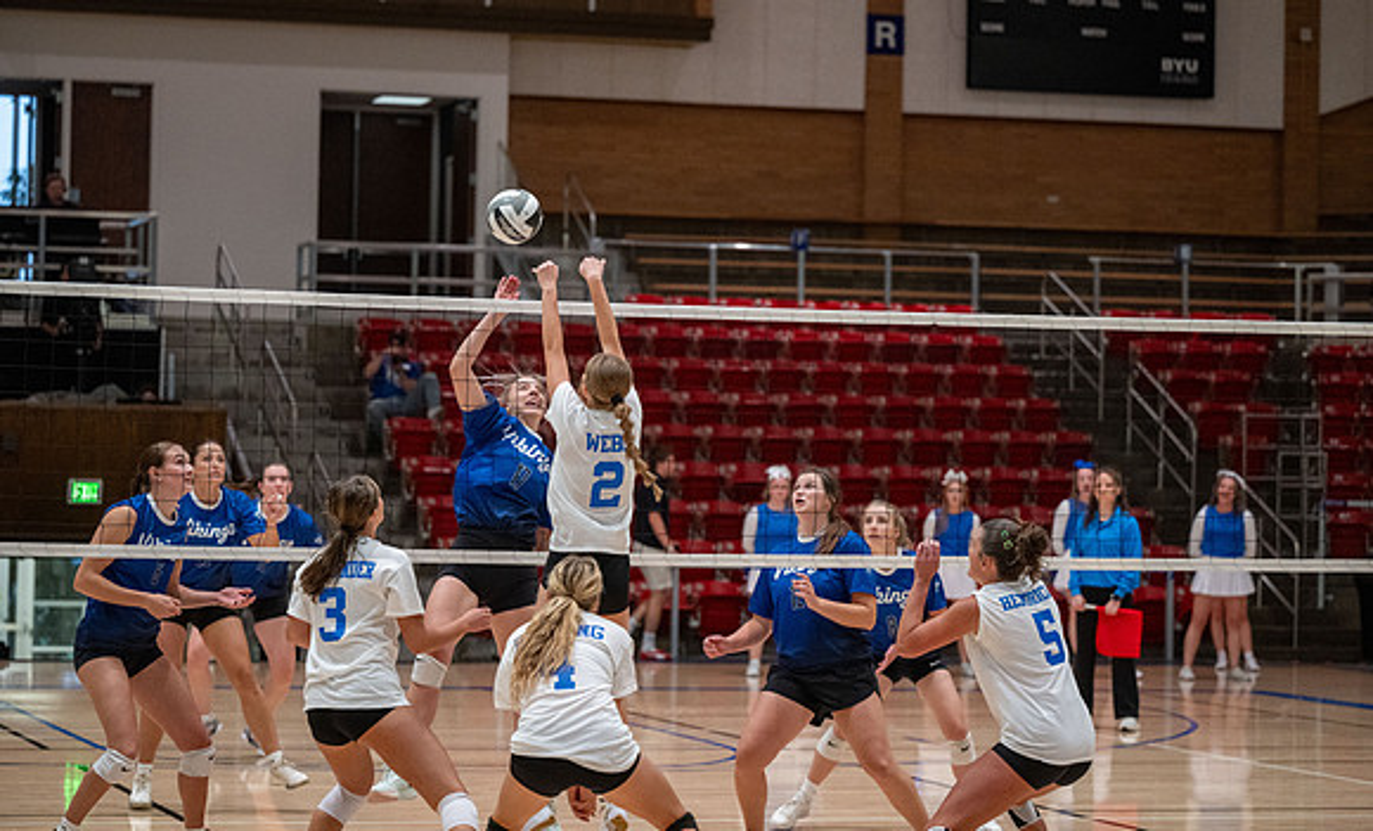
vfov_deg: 11.9
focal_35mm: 107
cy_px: 333
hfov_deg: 19.6
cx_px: 689
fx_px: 3979
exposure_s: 1/400
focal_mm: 96
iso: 5000
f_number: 2.8
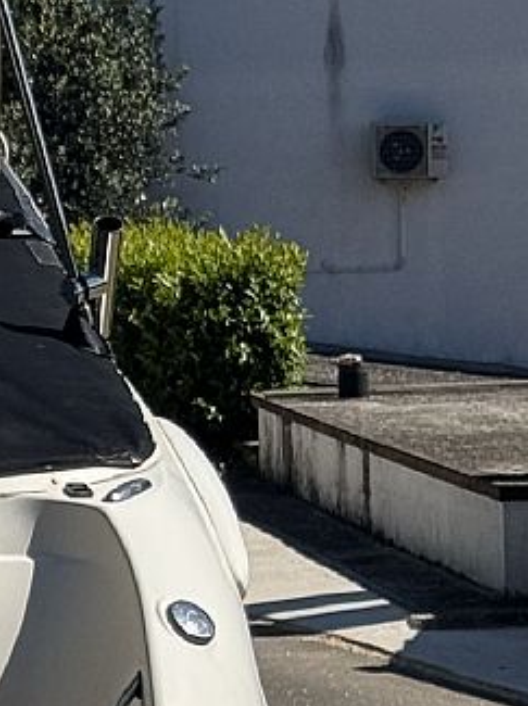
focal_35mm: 213
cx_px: -571
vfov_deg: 9.3
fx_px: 4340
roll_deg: +0.6
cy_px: 343
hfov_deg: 6.7
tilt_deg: -2.1
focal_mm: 6.76
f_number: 1.78
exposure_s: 1/5848
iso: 64
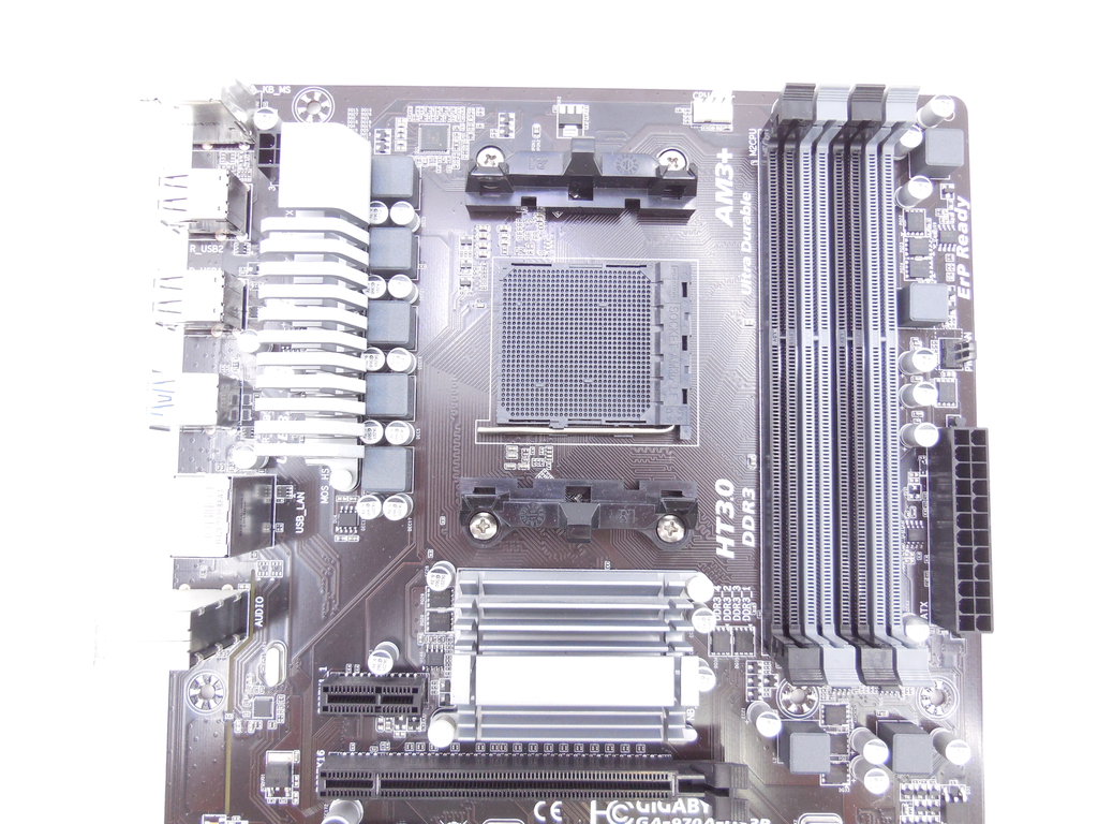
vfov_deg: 54.9
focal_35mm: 25
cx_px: 549
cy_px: 412
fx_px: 793
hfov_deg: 69.4
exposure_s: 1/30
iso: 220
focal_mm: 4.5
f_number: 3.1
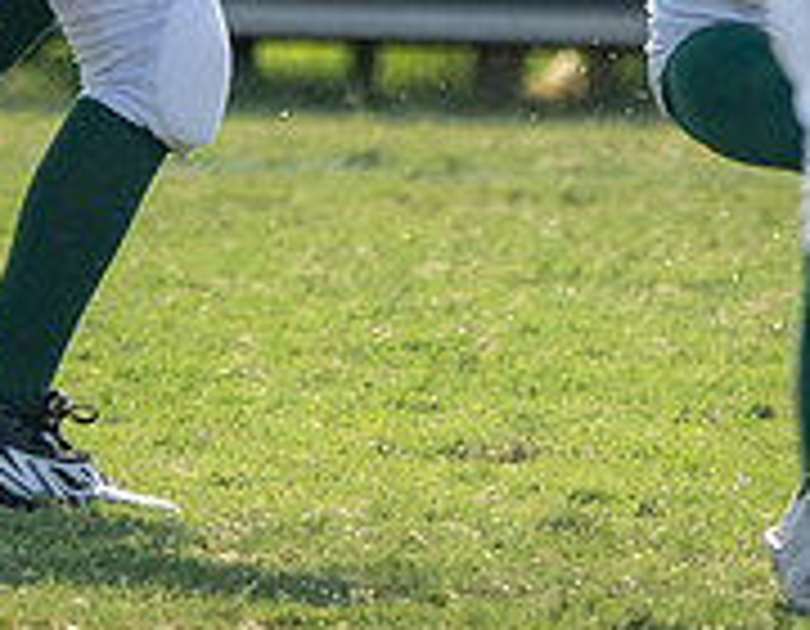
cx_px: 0
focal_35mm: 1900
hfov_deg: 1.0
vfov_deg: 0.8
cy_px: -421
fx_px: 45059
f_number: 5.6
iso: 250
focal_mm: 400
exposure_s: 1/1000
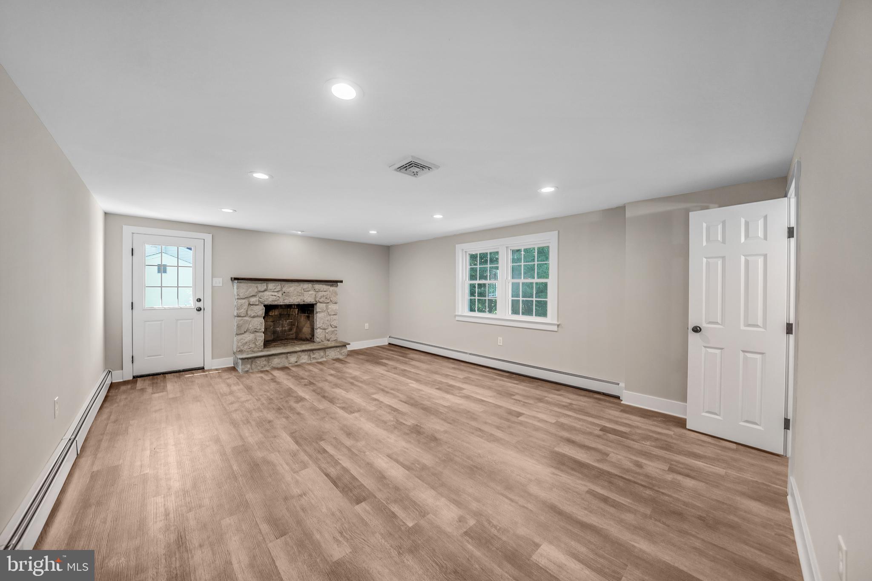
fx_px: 291
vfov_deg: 90.0
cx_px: 436
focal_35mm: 12
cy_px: 290
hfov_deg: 112.6
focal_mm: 12
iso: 400
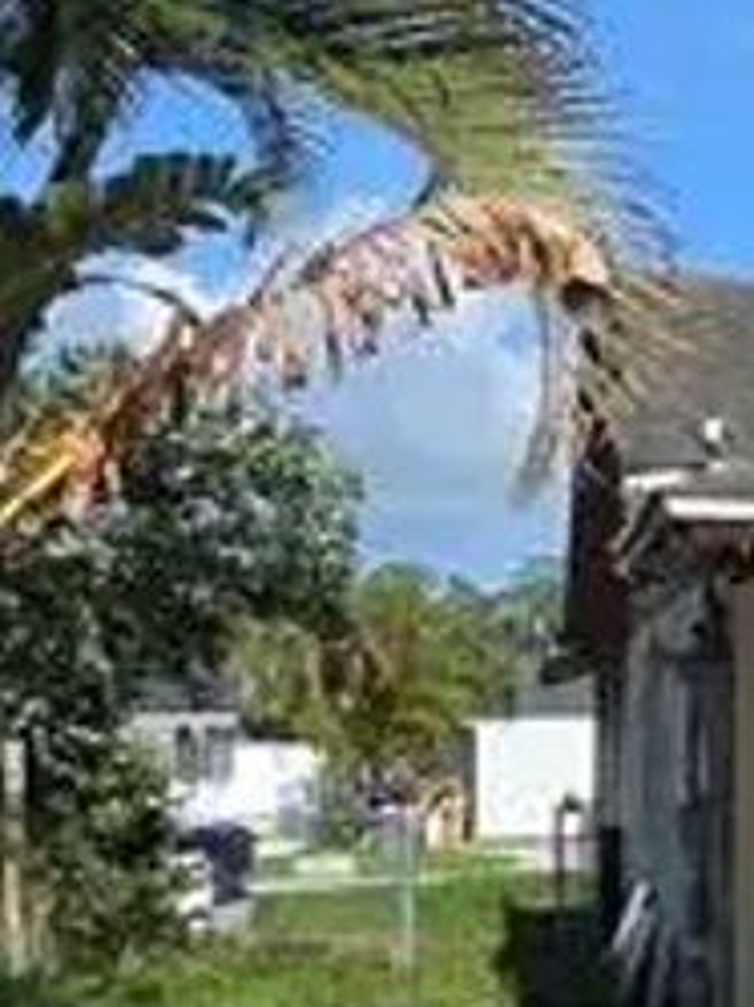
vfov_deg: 27.3
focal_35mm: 71
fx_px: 2066
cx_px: 2052
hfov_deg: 12.7
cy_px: 638
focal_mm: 2.2
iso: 50
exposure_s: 1/2240
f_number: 2.2
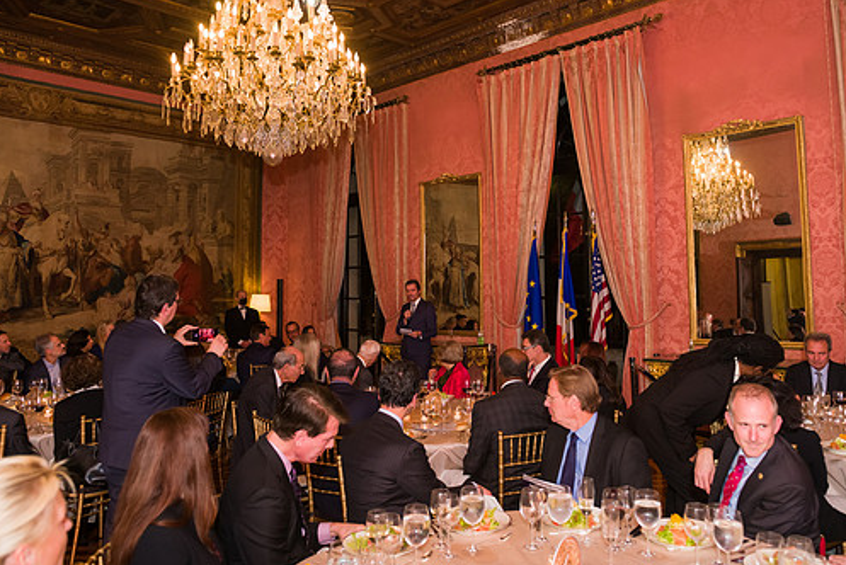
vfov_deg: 46.3
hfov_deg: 65.4
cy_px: 241
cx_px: 454
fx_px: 658
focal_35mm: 28
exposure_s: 1/125
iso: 1000
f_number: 4
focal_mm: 24
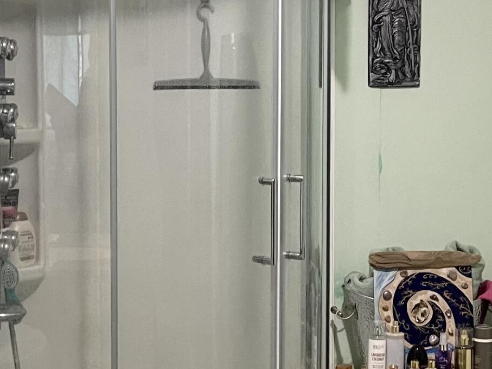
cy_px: 173
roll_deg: -0.2
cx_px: 327
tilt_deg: -2.4
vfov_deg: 17.2
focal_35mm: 86
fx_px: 1222
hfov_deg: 22.7
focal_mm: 5.1
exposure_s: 1/60
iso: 200
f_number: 1.6
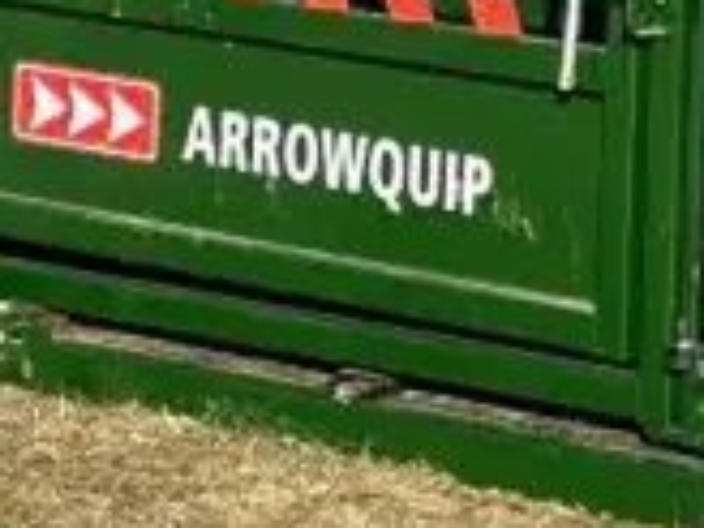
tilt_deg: -5.2
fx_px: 5715
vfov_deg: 5.2
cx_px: 292
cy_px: -343
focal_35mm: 281
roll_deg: +1.1
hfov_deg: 7.0
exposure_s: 1/3155
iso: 64
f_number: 1.78
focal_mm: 6.86
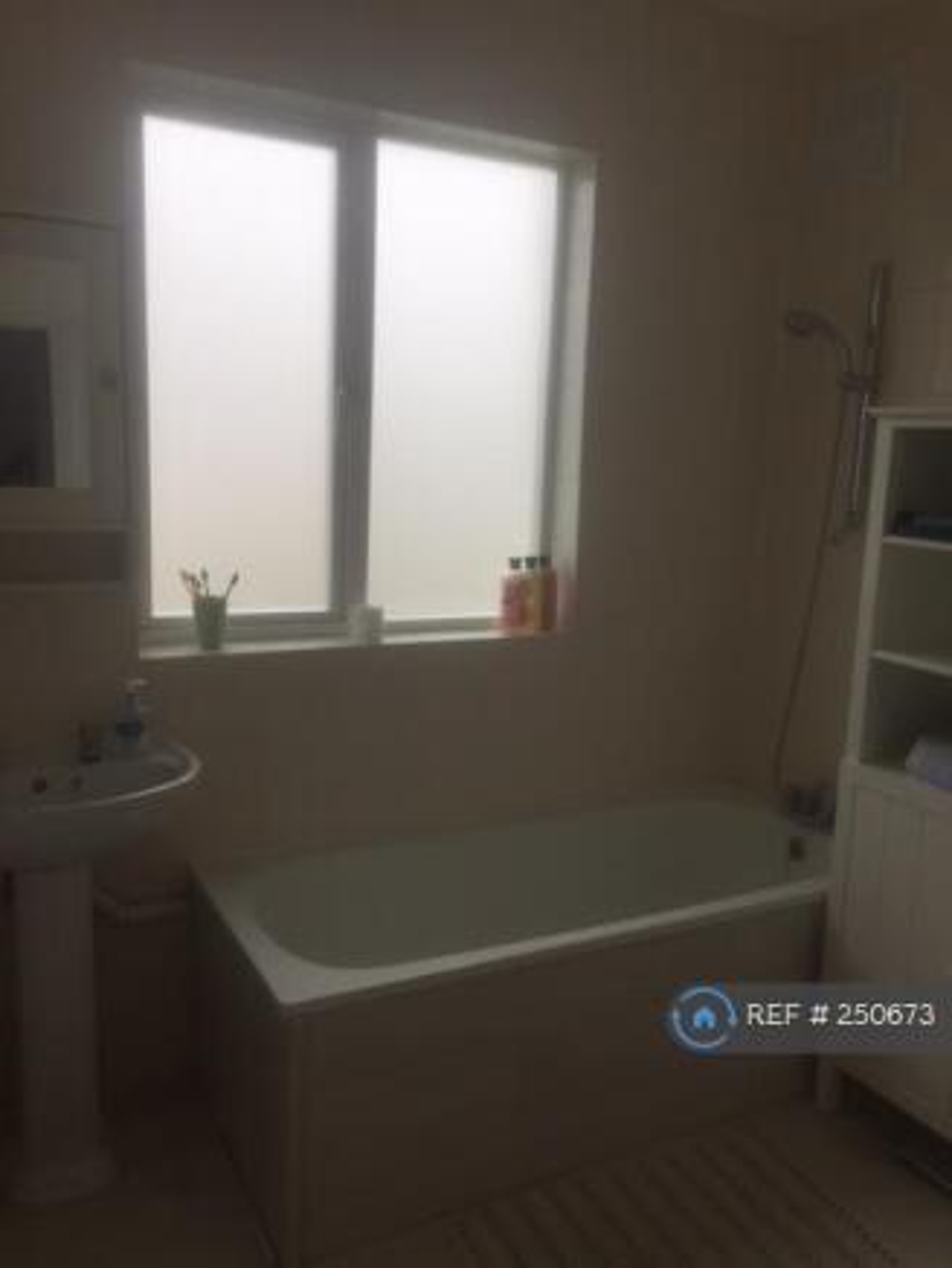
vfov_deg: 61.6
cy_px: 634
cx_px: 476
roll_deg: -3.5
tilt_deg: -9.9
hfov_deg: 48.2
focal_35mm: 29
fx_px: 1063
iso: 32
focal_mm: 4.15
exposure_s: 1/262
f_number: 2.2
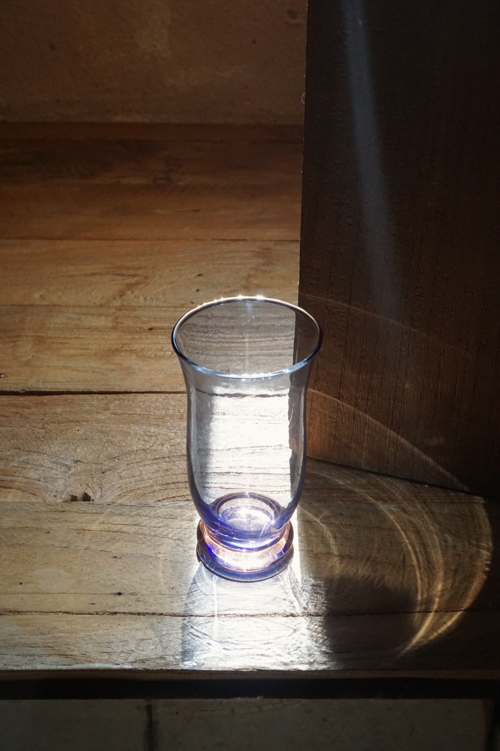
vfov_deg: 40.0
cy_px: 376
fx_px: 1031
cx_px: 250
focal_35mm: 50
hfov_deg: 27.3
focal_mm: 33
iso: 2500
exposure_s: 1/500
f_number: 11
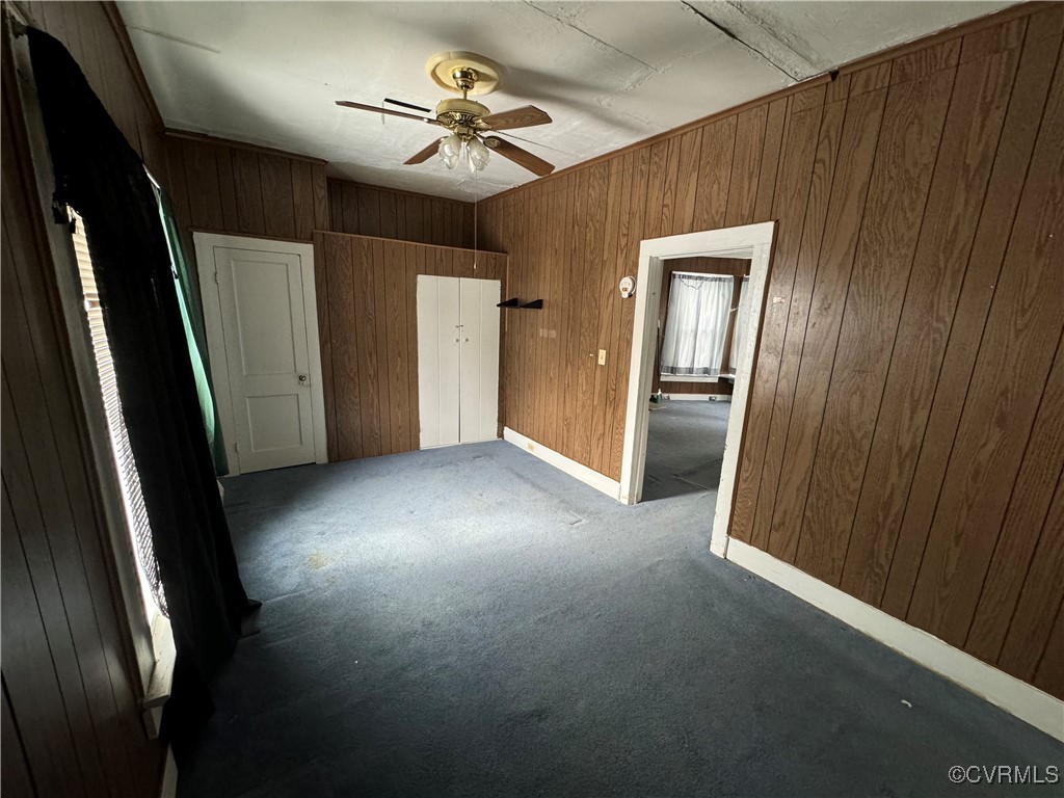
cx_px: 532
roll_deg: -2.6
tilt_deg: -13.1
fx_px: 430
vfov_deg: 85.7
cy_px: 399
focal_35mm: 14
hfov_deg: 102.1
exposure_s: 1/84
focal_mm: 2.22
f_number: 2.2
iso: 320
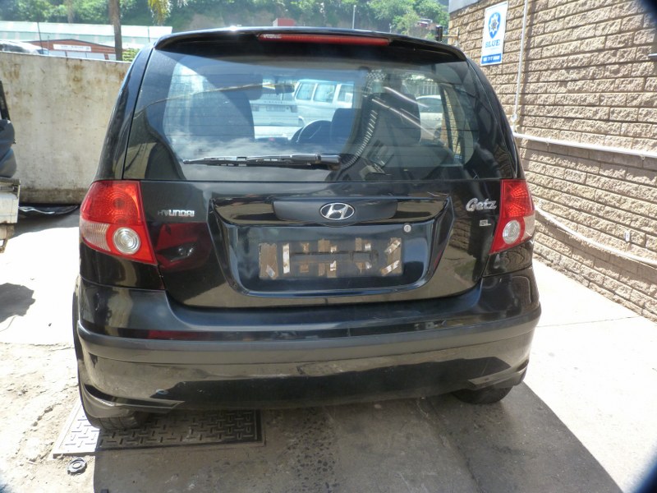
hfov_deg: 69.4
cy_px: 246
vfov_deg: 54.9
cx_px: 328
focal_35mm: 25
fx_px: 474
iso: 125
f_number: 4
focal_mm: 4.5
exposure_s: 1/100
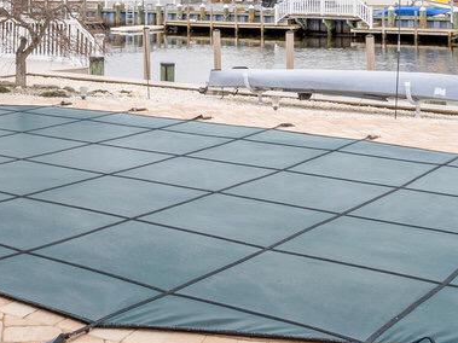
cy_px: -19
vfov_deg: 21.6
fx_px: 860
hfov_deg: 29.2
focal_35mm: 65
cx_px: 91
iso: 200
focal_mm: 16
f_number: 16
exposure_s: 1/40
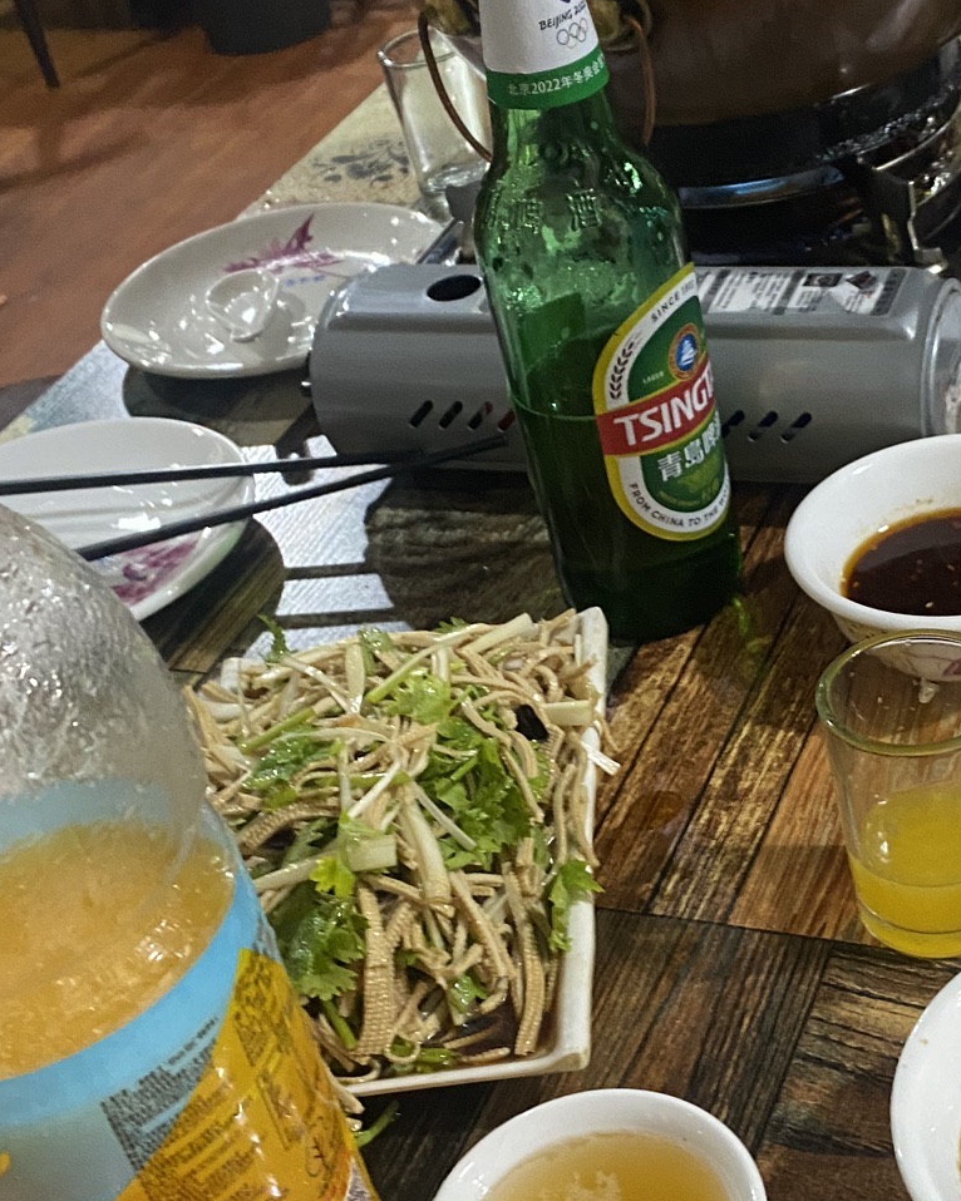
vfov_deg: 35.4
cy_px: 629
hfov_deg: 28.3
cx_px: 694
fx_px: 1885
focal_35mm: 53
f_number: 1.8
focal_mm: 4.25
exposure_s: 1/25
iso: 500
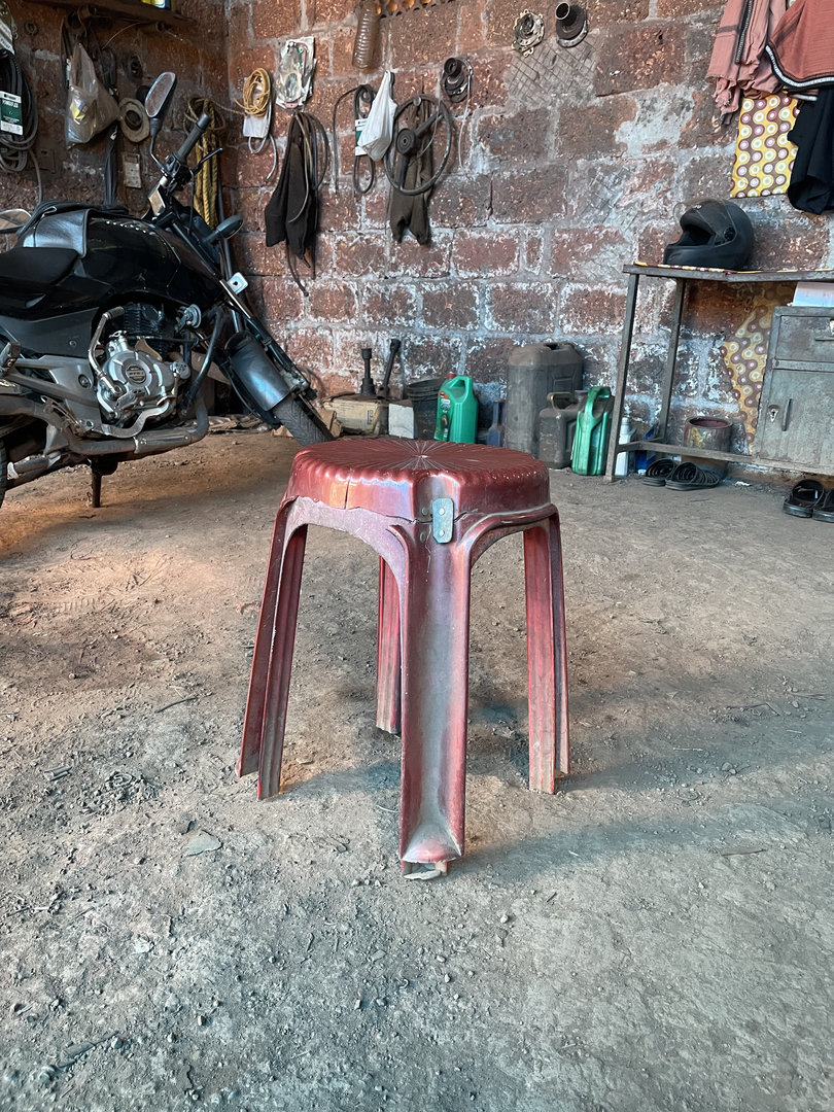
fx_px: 835
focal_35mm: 26
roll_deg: -1.1
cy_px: 556
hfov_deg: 53.1
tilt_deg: -16.9
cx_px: 417
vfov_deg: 67.3
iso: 250
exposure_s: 1/60
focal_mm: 4.2
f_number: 1.6
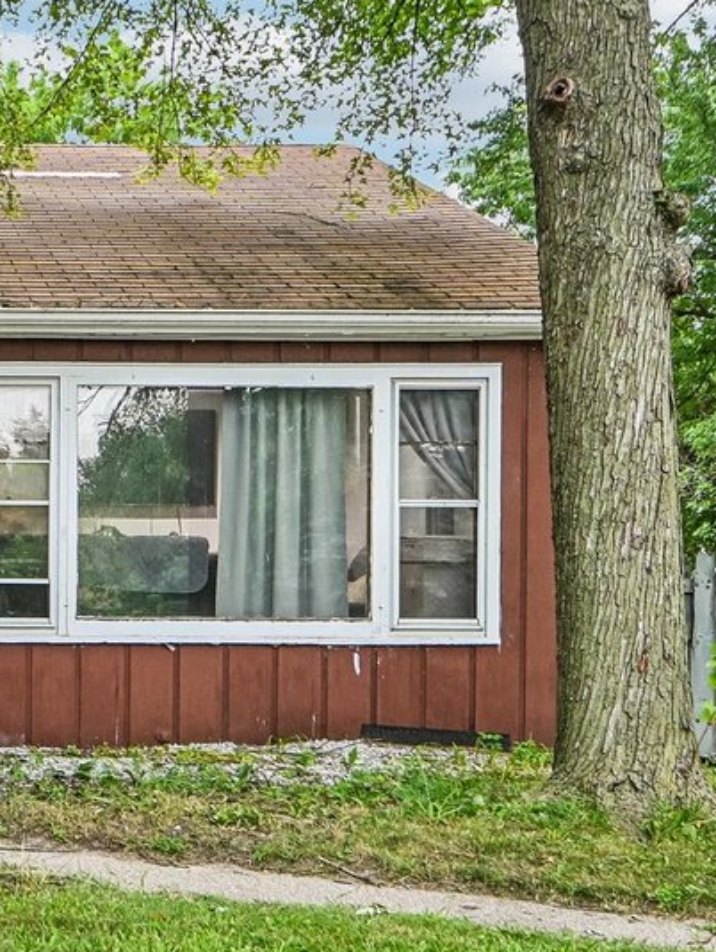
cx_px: -223
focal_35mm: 64
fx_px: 1763
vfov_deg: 30.1
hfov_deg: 20.8
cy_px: 587
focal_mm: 22
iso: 400
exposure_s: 1/3.33
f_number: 13
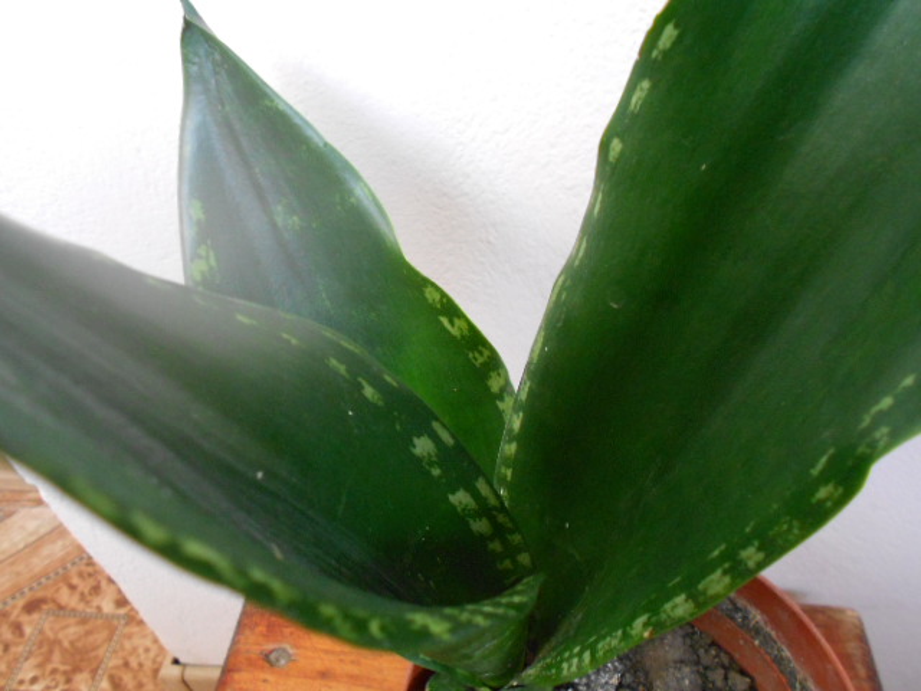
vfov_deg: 48.2
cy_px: 346
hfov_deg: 61.7
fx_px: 772
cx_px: 460
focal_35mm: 29
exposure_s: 1/25
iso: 400
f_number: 3.4
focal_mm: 5.3
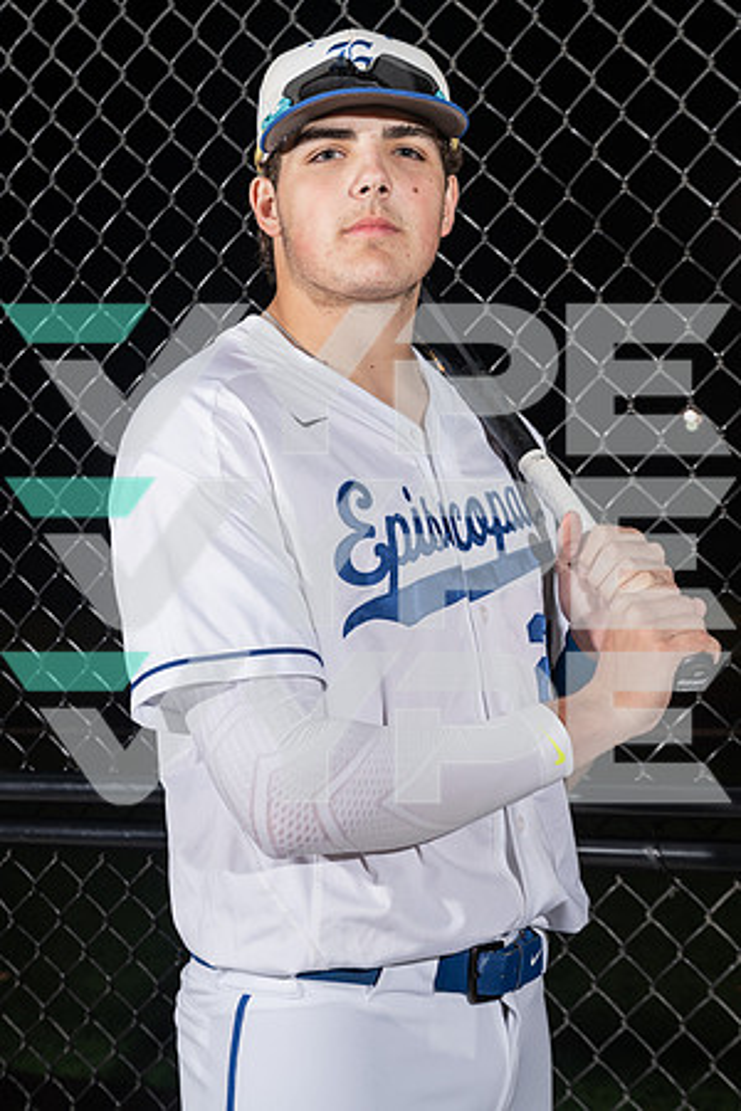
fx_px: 1976
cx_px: 370
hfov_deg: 21.2
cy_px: 556
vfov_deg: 31.4
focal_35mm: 64
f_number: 7.1
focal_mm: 64
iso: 125
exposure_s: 1/125
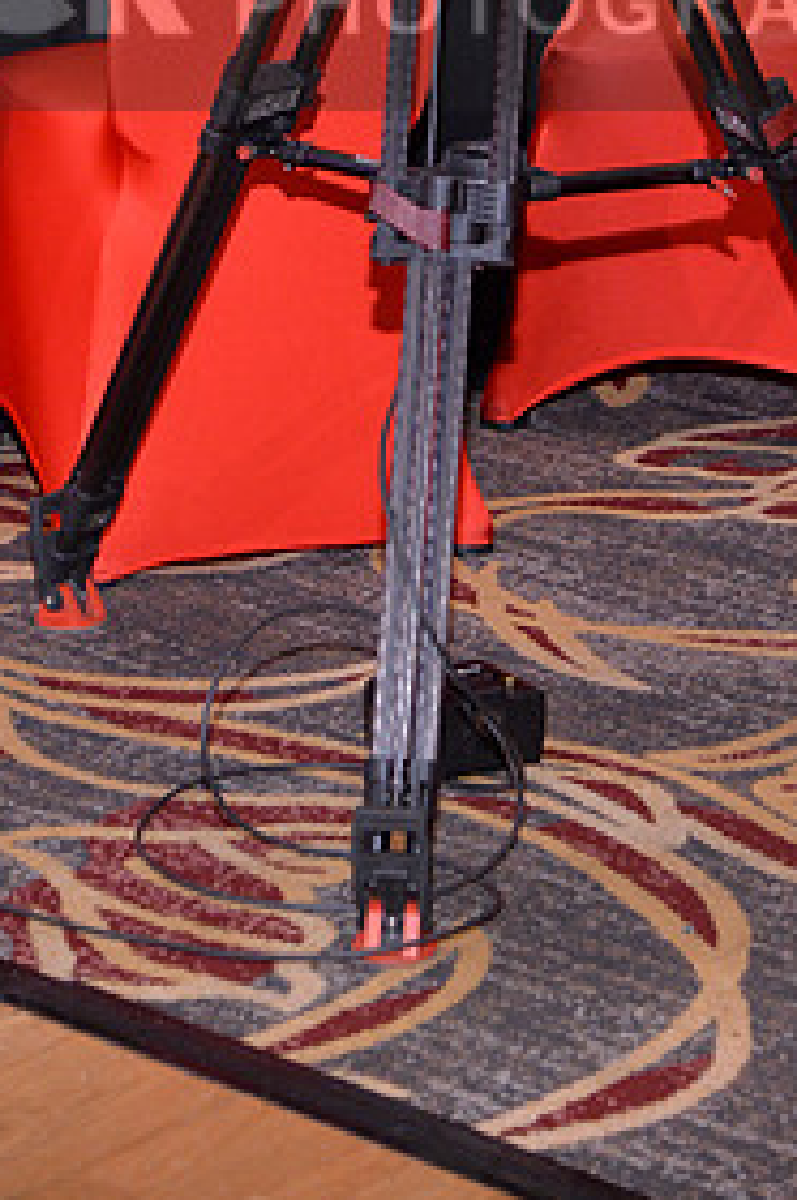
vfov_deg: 13.9
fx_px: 4827
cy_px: -30
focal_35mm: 145
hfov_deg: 9.4
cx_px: 495
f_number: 4
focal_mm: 70
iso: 1600
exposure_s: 1/250
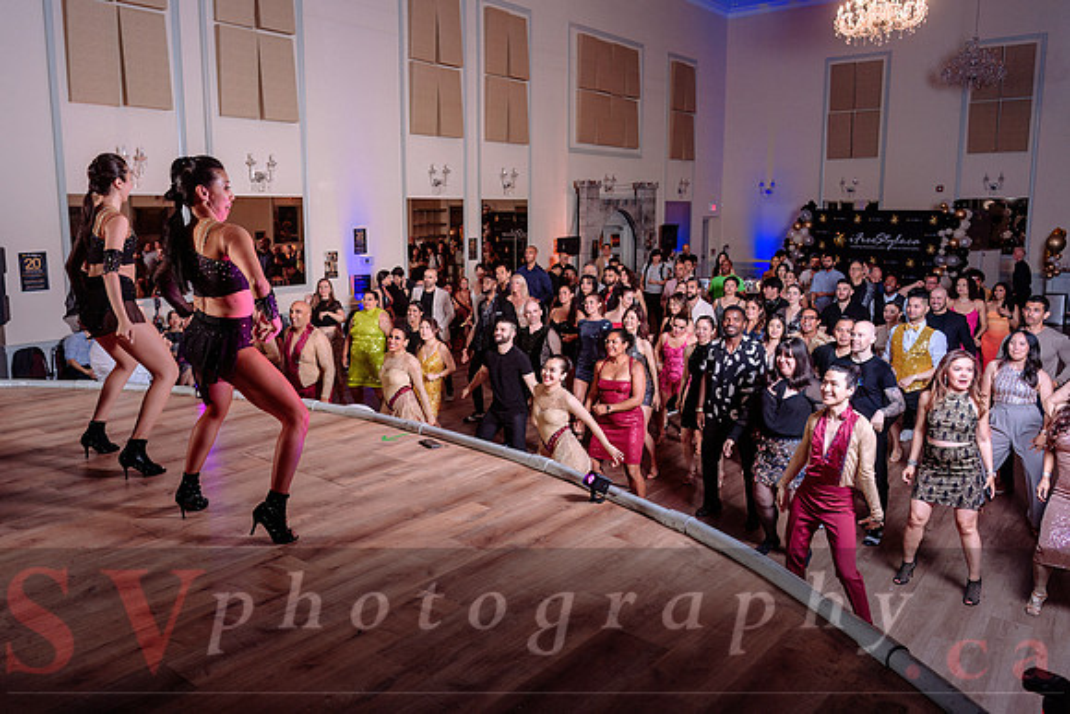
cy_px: 325
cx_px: 504
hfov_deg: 66.6
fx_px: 814
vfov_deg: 47.3
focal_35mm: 27
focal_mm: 24
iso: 500
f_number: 2.8
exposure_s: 1/160
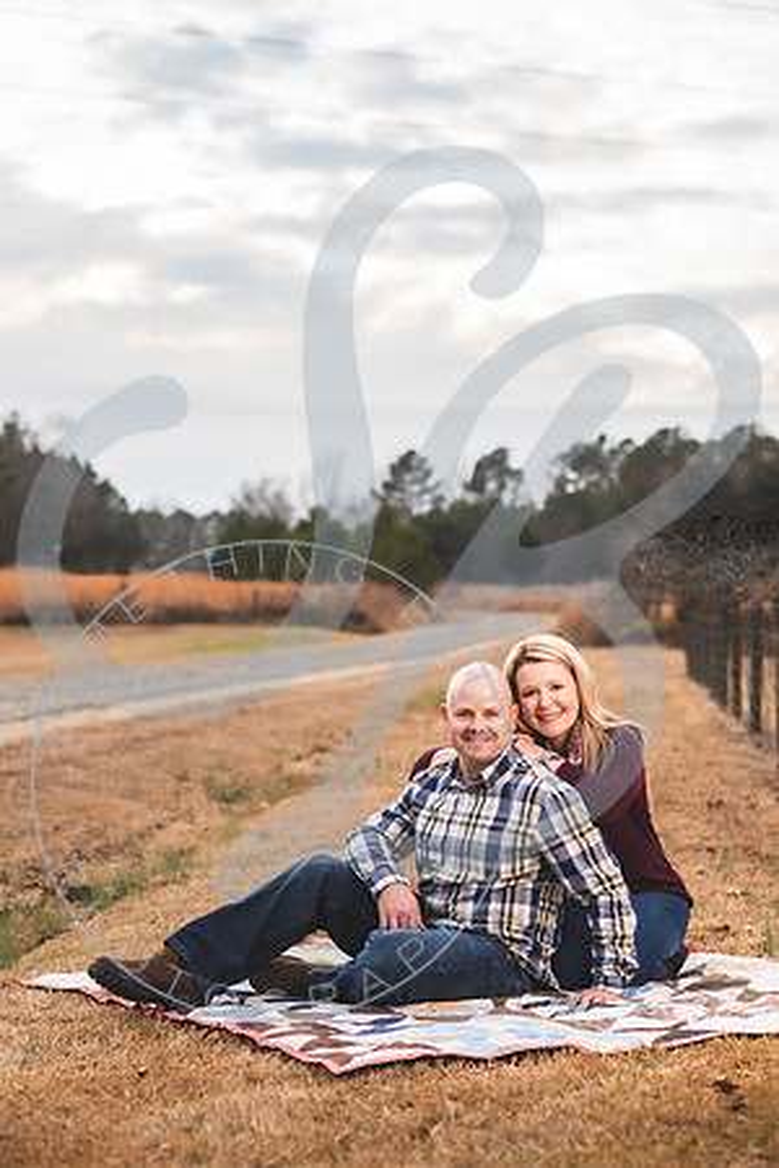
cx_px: 390
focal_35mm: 85
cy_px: 584
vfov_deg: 23.9
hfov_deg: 16.1
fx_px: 2759
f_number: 4
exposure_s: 1/800
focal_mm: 85
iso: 500
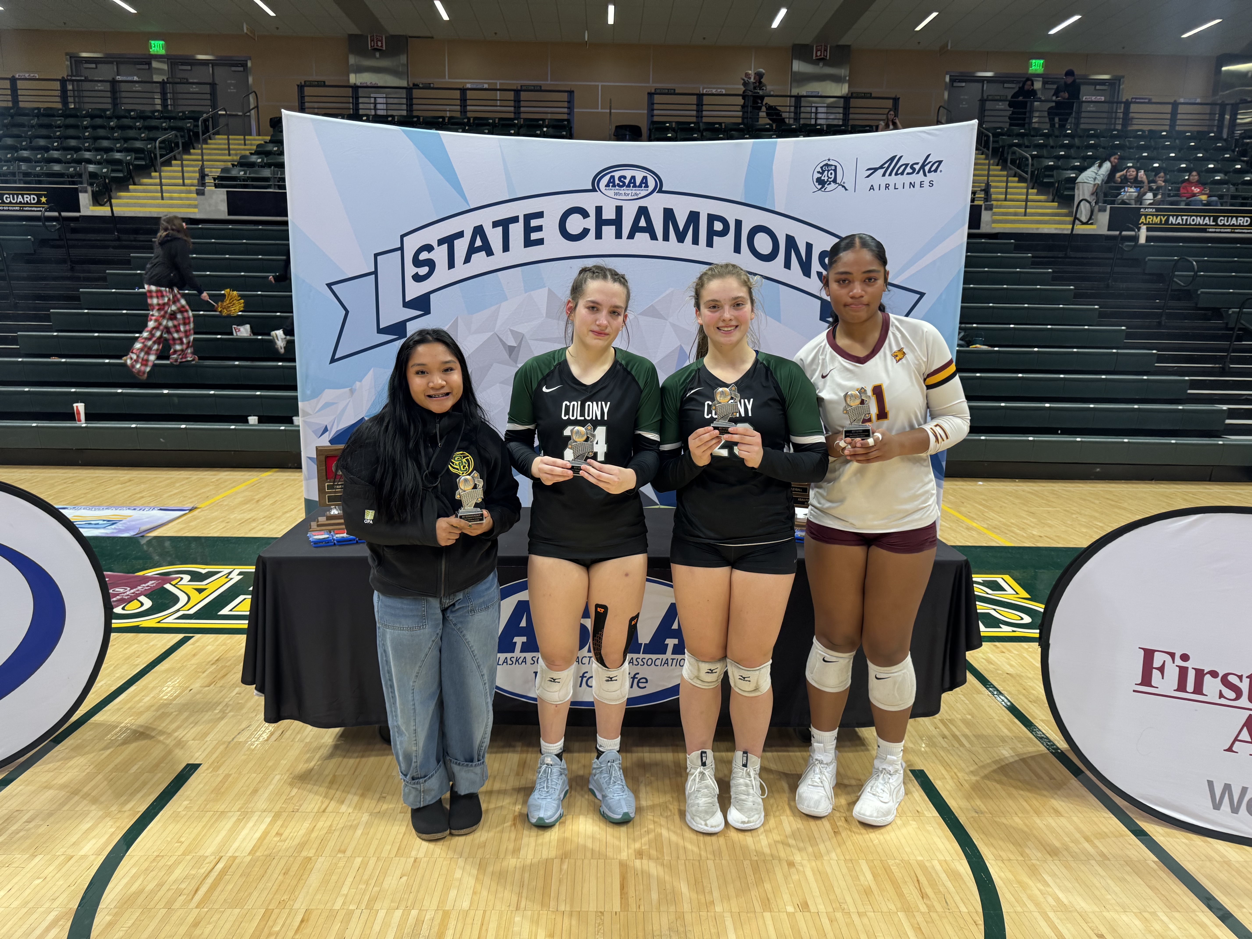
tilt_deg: -10.8
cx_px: 626
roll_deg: -0.3
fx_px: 868
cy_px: 470
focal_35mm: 24
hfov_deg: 71.6
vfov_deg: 56.8
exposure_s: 1/121
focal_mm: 6.76
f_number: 1.78
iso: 125
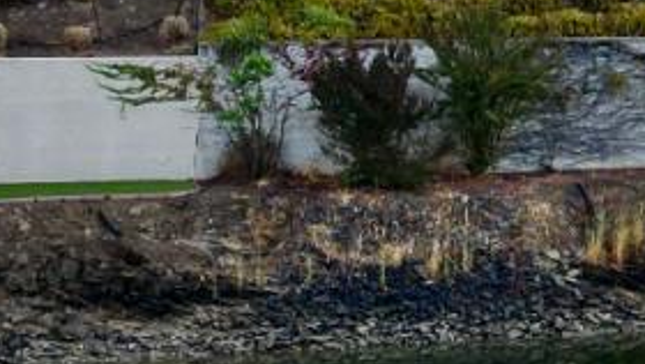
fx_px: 2396
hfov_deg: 14.4
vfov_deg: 8.4
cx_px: 926
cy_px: -253
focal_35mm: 140
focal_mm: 6.72
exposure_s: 1/800
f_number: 1.7
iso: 100
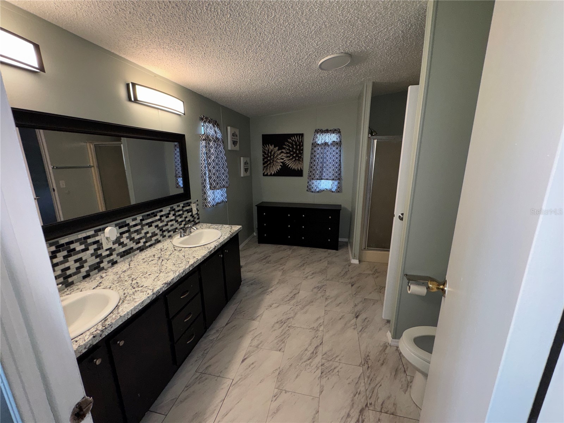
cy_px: 212
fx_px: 228
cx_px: 282
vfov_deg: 85.7
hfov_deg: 102.1
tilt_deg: -13.5
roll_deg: +0.2
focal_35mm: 14
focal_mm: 2.22
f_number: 2.2
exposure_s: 1/72
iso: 80
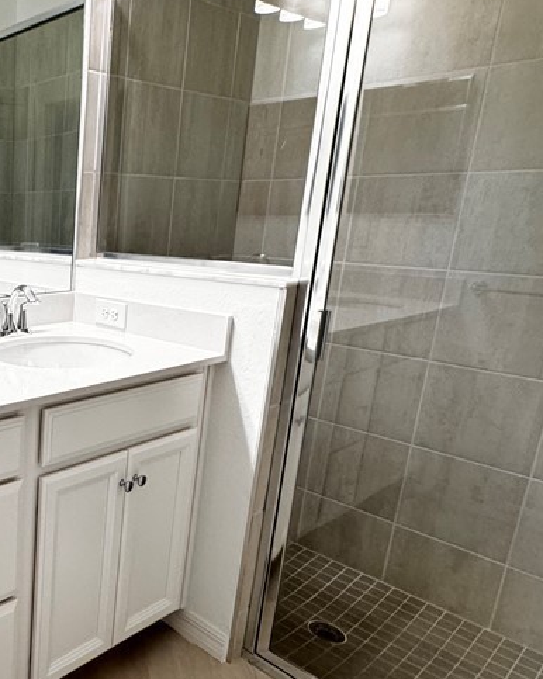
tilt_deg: -14.4
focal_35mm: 29
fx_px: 583
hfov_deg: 41.1
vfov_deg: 60.5
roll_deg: -0.4
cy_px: 350
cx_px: -39
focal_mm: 2.22
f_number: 2.2
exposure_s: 1/120
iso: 250
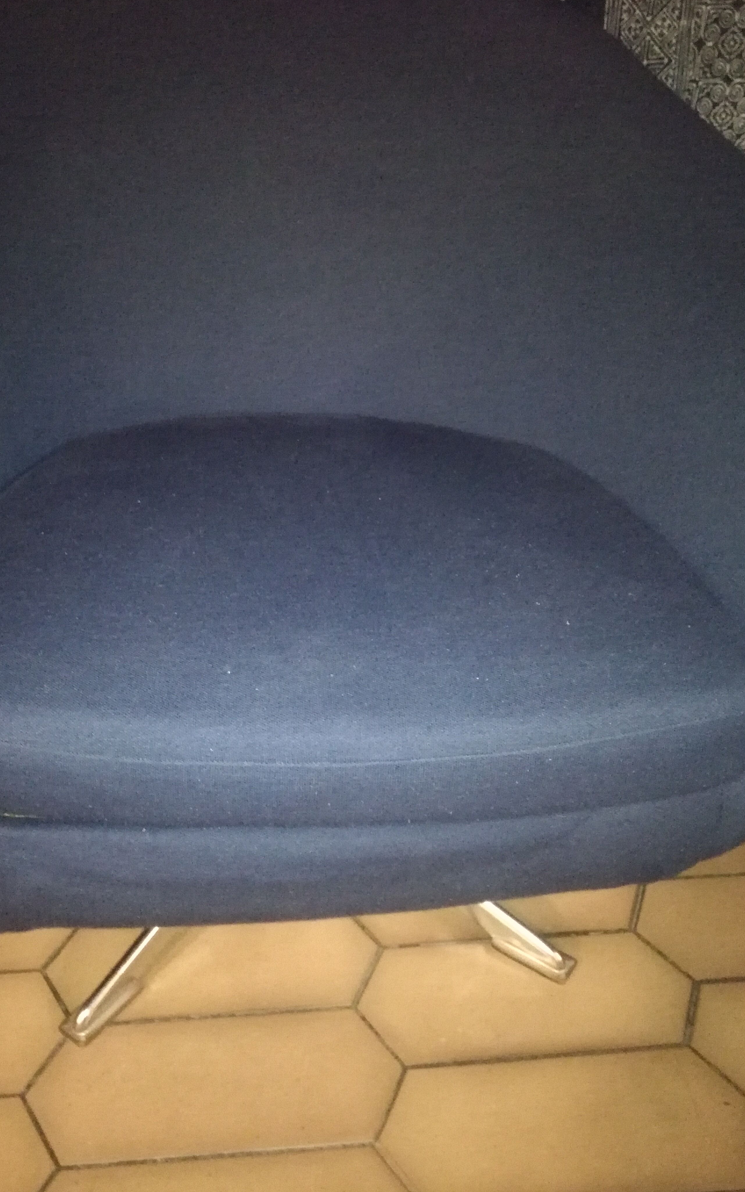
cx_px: 305
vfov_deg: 64.6
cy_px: 595
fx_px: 942
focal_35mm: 29
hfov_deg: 43.0
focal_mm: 3.79
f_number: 2
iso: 3200
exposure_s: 1/12.5
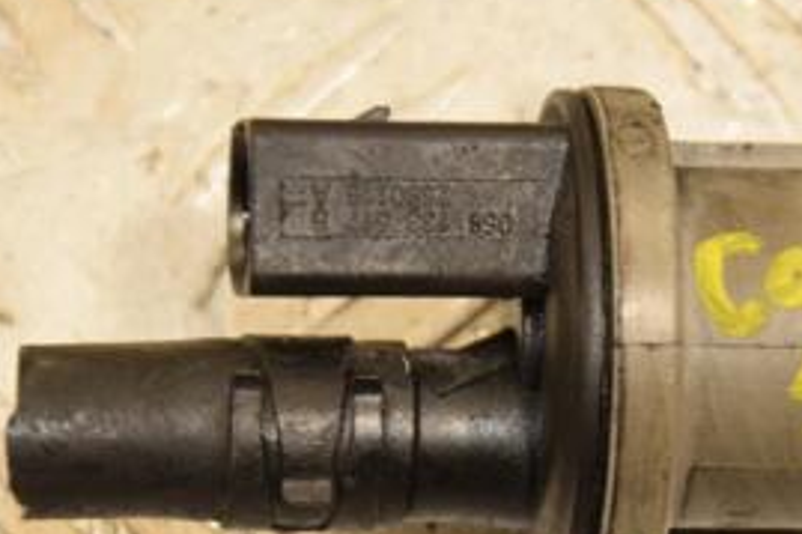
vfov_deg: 4.2
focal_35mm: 328
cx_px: 677
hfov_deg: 6.3
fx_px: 7302
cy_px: 361
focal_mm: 98
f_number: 6.3
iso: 800
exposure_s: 1/200
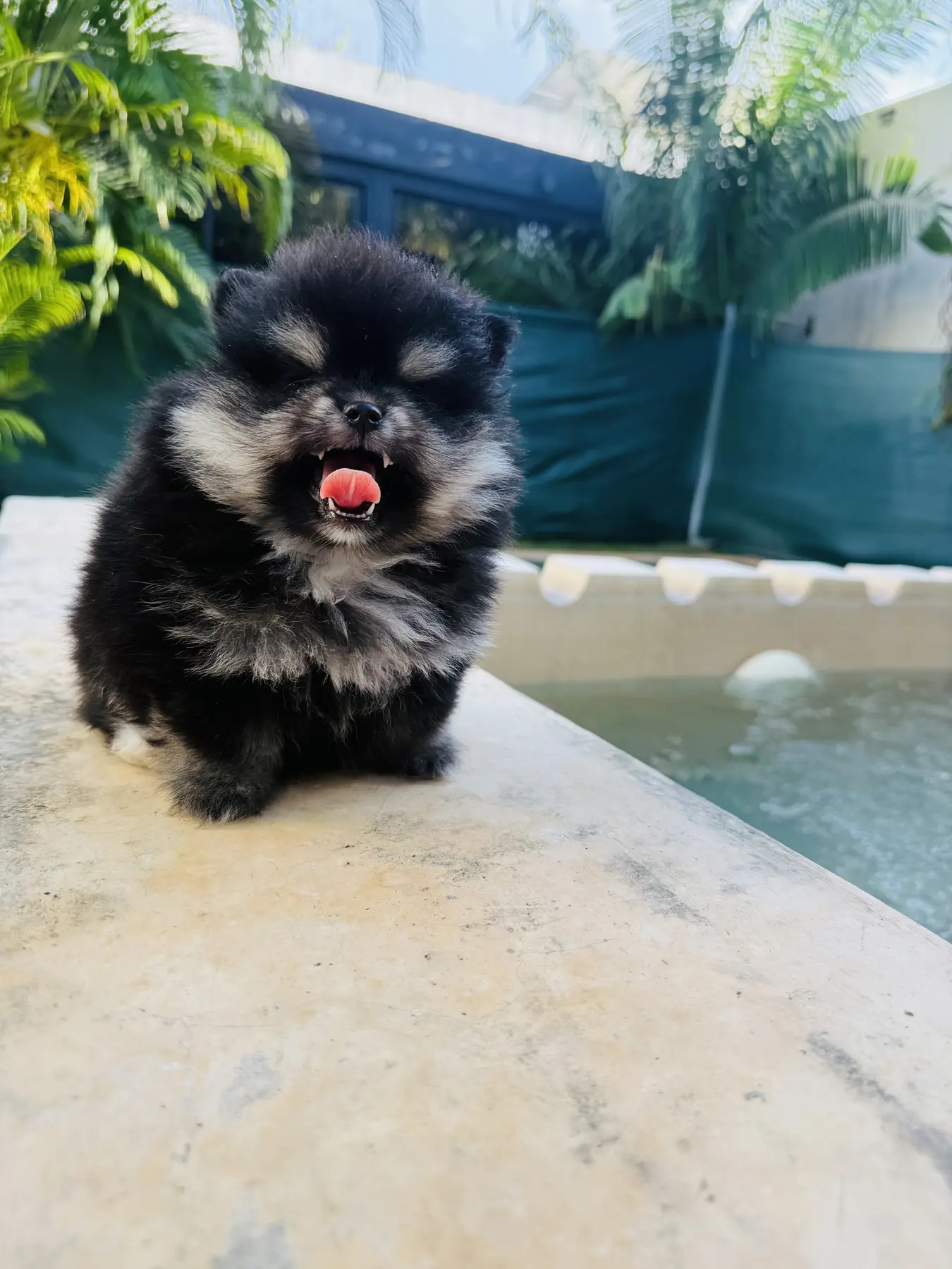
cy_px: 634
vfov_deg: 71.6
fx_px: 880
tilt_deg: -10.7
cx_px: 476
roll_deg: -5.4
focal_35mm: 24
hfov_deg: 56.8
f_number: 1.78
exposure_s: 1/344
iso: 80
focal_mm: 6.76
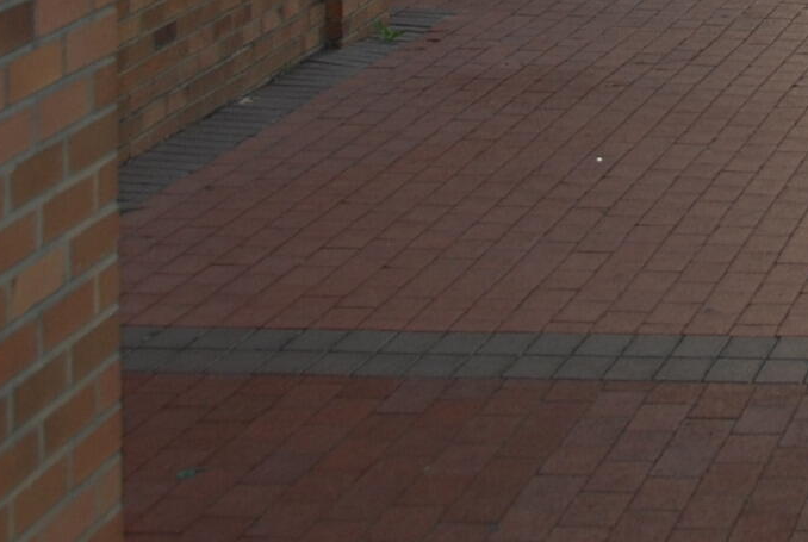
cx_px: 1197
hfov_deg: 13.7
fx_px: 3171
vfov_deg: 9.2
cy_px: -521
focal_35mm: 141
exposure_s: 1/125
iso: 140
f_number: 3.8
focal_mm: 22
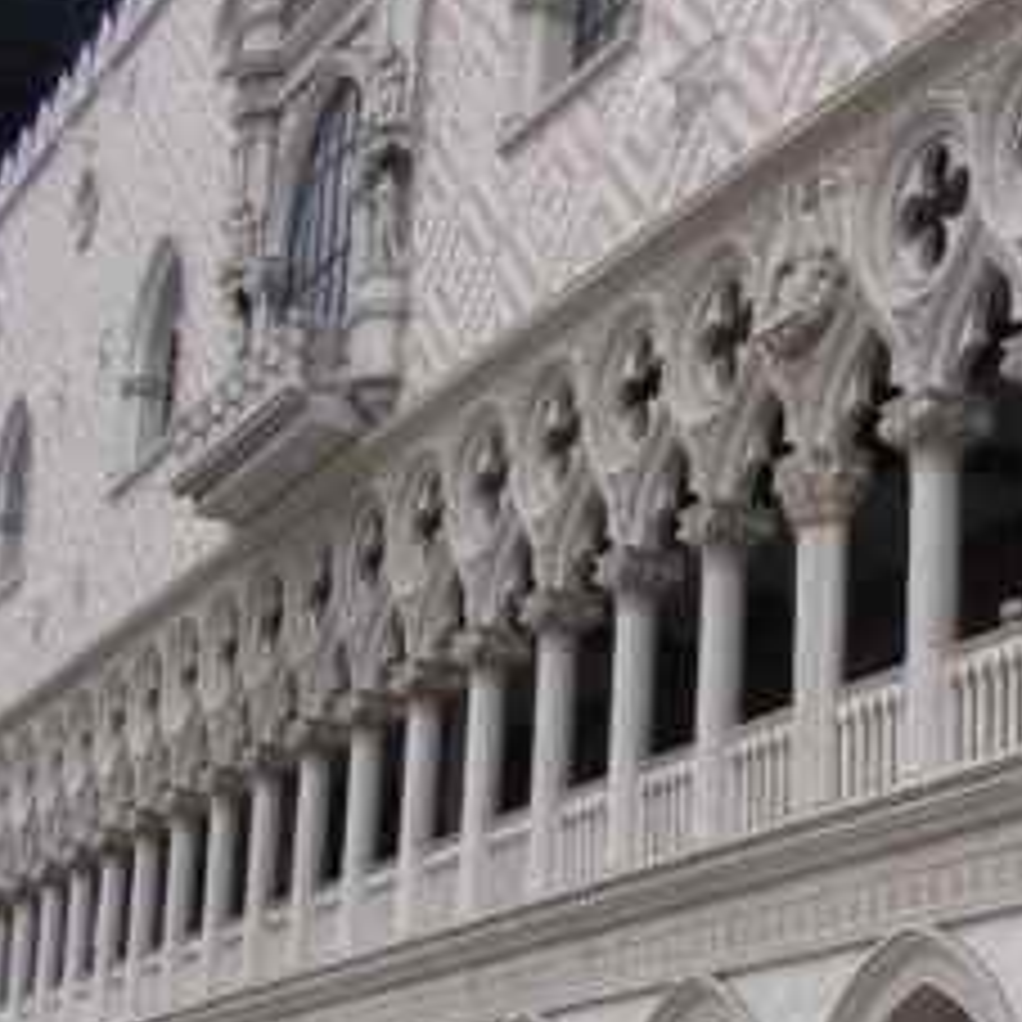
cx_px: 1027
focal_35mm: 80
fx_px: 2672
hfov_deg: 20.9
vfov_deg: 21.5
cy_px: 736
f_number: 4.5
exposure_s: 1/640
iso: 80
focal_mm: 6.7
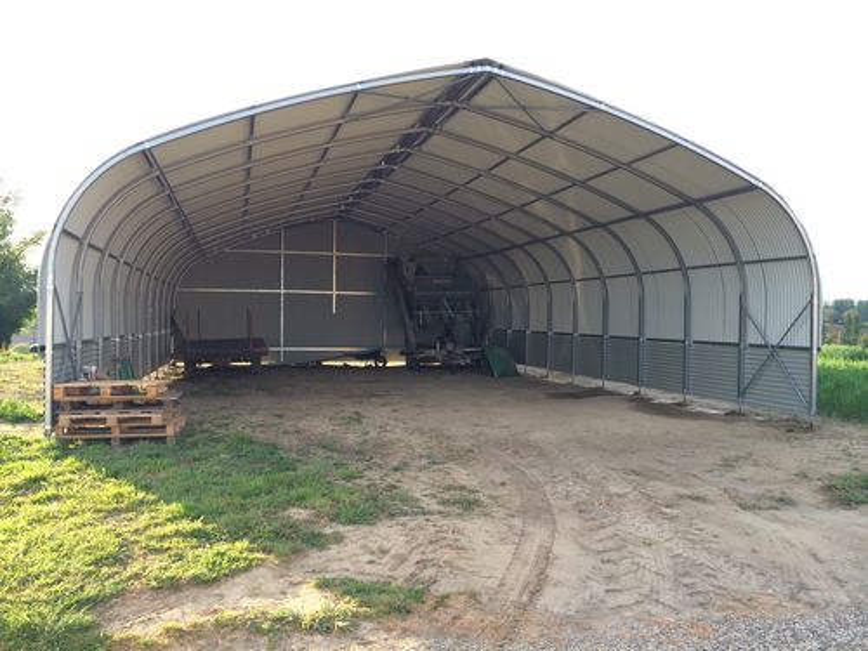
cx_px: 434
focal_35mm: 30
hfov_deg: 60.0
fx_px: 752
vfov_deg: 46.8
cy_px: 326
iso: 32
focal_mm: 4.12
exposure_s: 1/195
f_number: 2.2
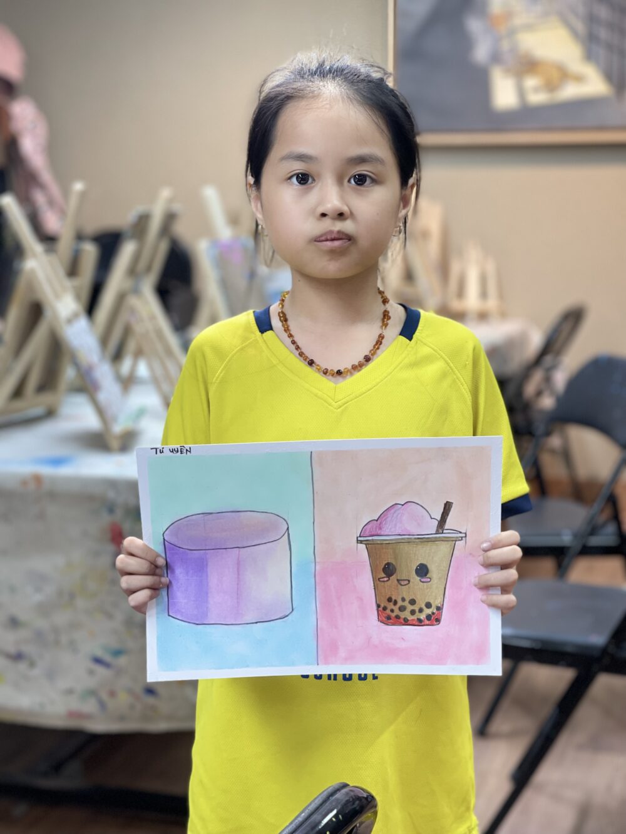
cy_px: 417
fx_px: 1543
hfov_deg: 22.9
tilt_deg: -8.4
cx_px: 313
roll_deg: -0.3
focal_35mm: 64
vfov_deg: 30.3
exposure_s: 1/100
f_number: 2.2
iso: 160
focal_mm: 7.5
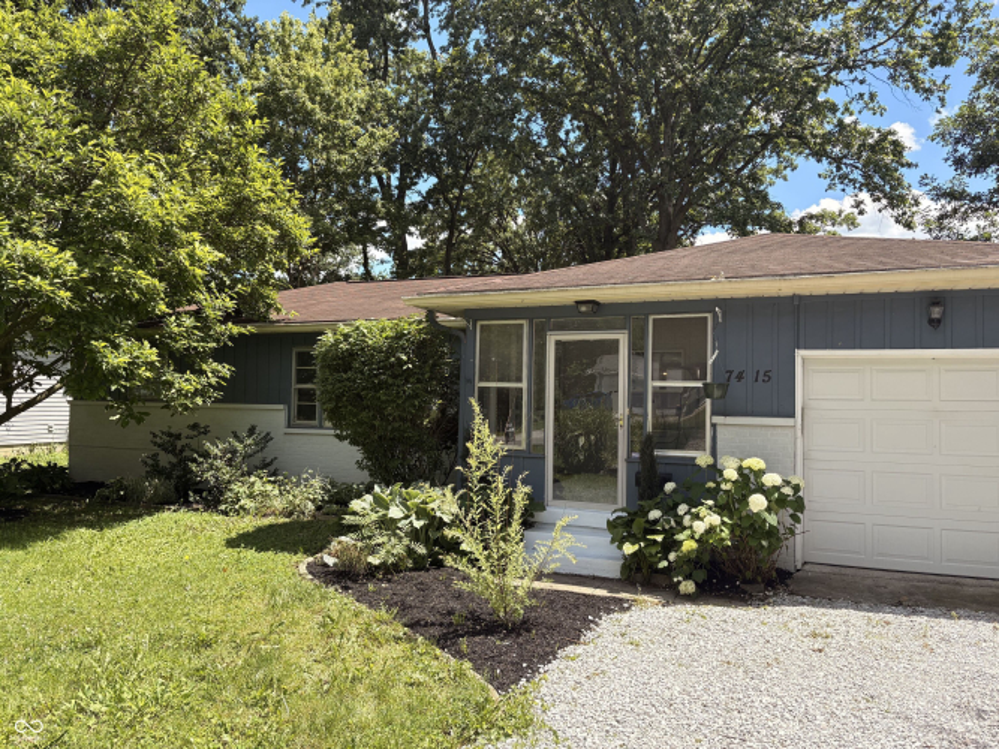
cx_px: 500
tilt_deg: +2.2
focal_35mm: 26
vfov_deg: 53.0
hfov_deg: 67.3
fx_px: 750
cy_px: 374
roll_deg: -0.9
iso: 50
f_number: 1.6
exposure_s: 1/1451
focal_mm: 5.96
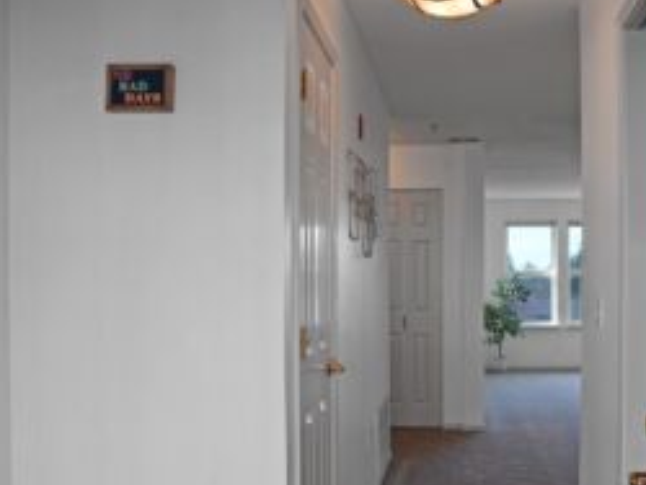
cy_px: 293
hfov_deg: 45.8
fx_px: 747
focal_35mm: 40
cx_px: 444
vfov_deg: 35.9
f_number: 8
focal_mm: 26
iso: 640
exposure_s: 1/80
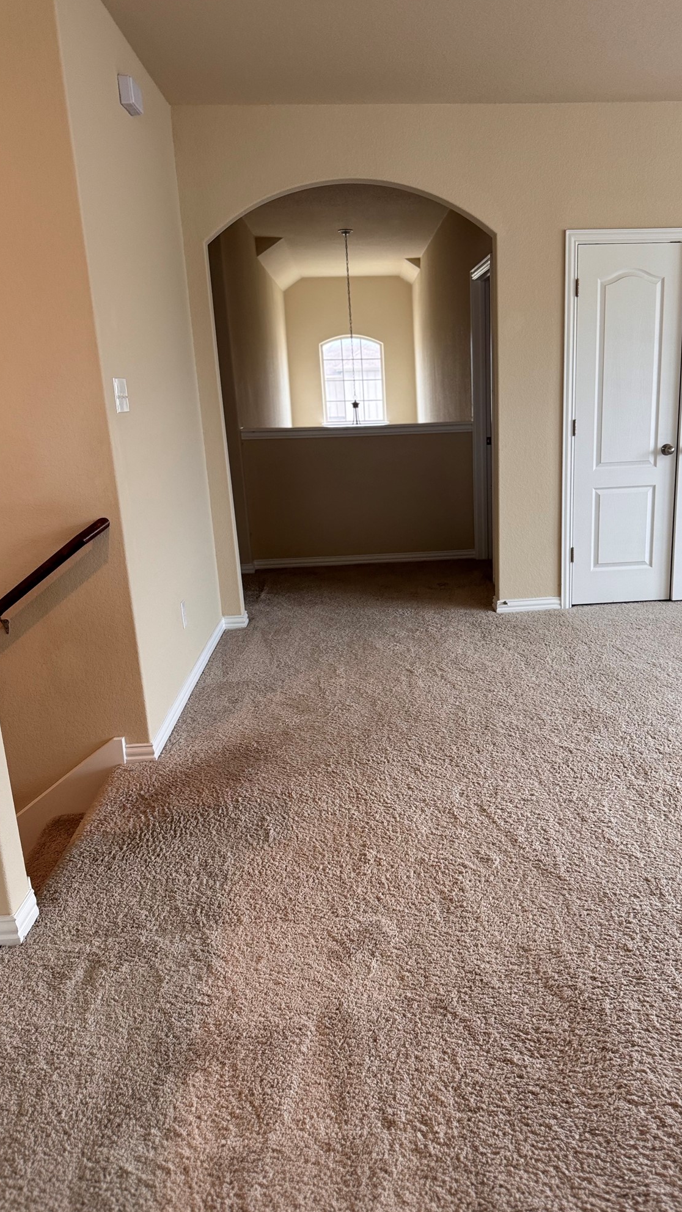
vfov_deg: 69.8
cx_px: 441
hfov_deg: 42.5
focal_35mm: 27
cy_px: 617
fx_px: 868
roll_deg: +2.3
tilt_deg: -15.2
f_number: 1.78
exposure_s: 1/120
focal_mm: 6.76
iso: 125
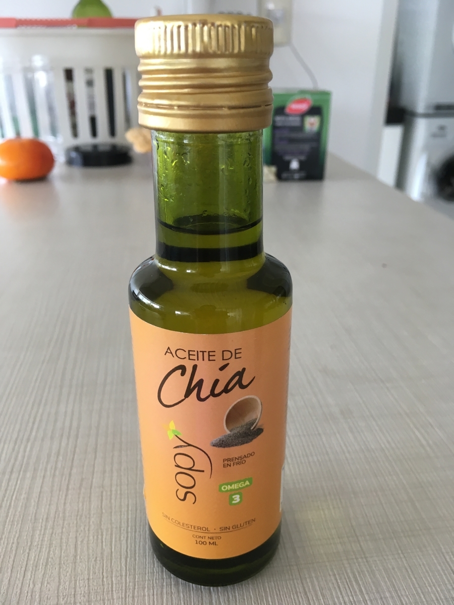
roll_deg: -0.1
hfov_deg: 48.2
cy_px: 302
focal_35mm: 29
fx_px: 507
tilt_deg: -24.6
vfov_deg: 61.7
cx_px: 227
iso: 80
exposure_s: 1/33
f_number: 2.2
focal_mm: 4.15
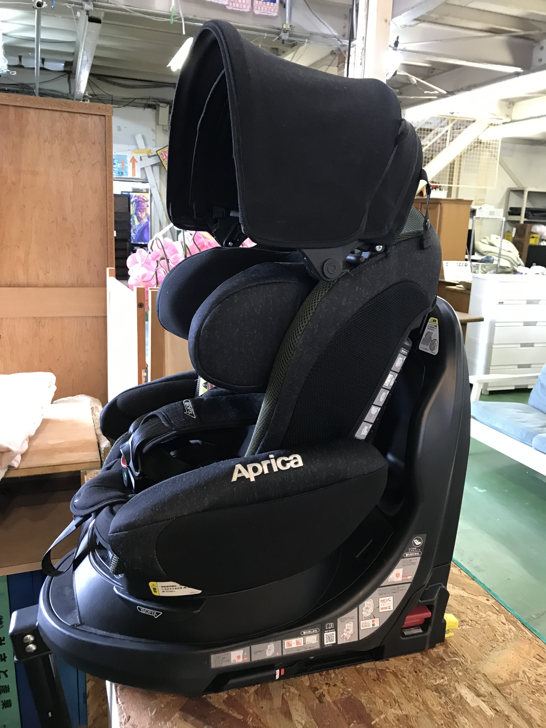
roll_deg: -1.8
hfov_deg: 49.7
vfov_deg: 63.4
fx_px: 589
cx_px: 273
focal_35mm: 28
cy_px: 364
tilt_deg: -13.4
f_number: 1.8
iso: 80
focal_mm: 3.99
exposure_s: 1/17
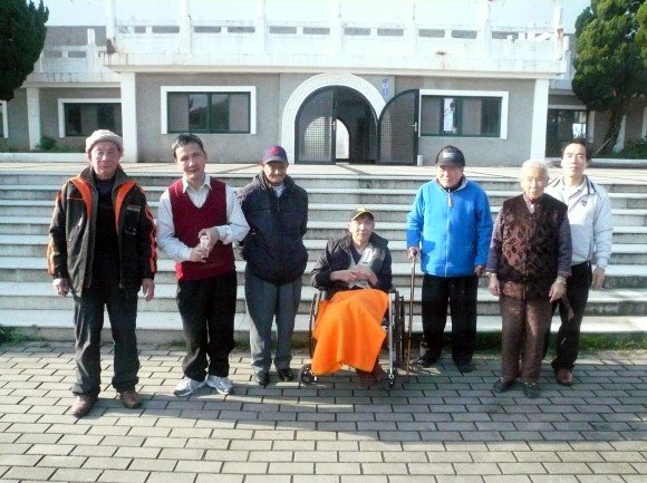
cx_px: 324
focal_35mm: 28
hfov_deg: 63.5
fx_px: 522
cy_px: 242
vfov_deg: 49.6
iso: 800
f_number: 8
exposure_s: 1/250
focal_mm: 4.6
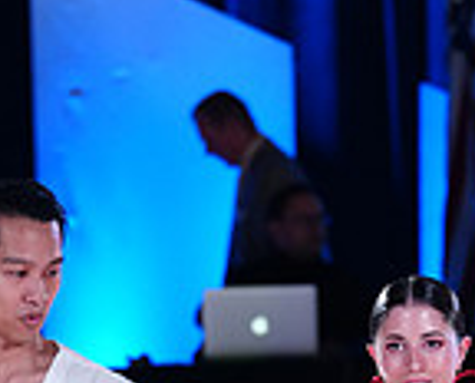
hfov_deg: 4.3
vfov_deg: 3.5
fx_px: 6273
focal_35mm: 445
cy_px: 792
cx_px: 233
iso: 2000
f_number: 2.8
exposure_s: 1/400
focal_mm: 118
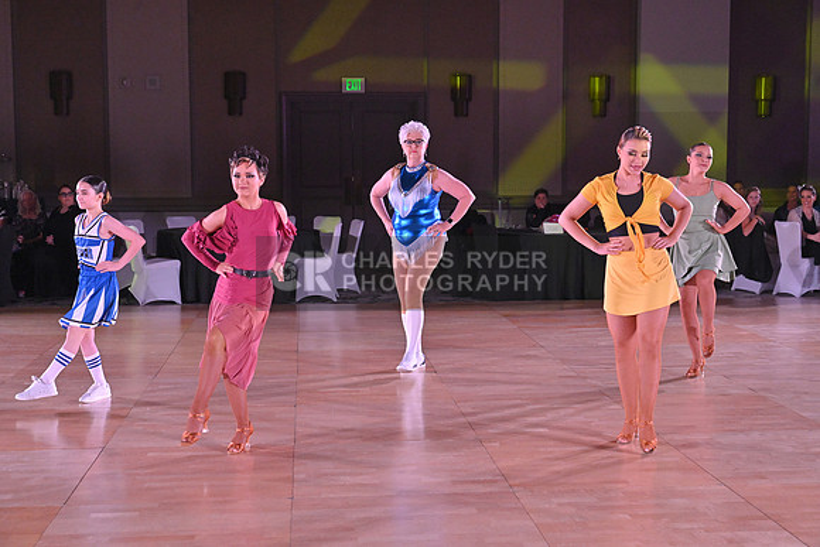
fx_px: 1094
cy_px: 274
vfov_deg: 28.1
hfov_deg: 41.1
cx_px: 410
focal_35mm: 48
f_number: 5.6
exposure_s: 1/320
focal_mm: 48
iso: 3200
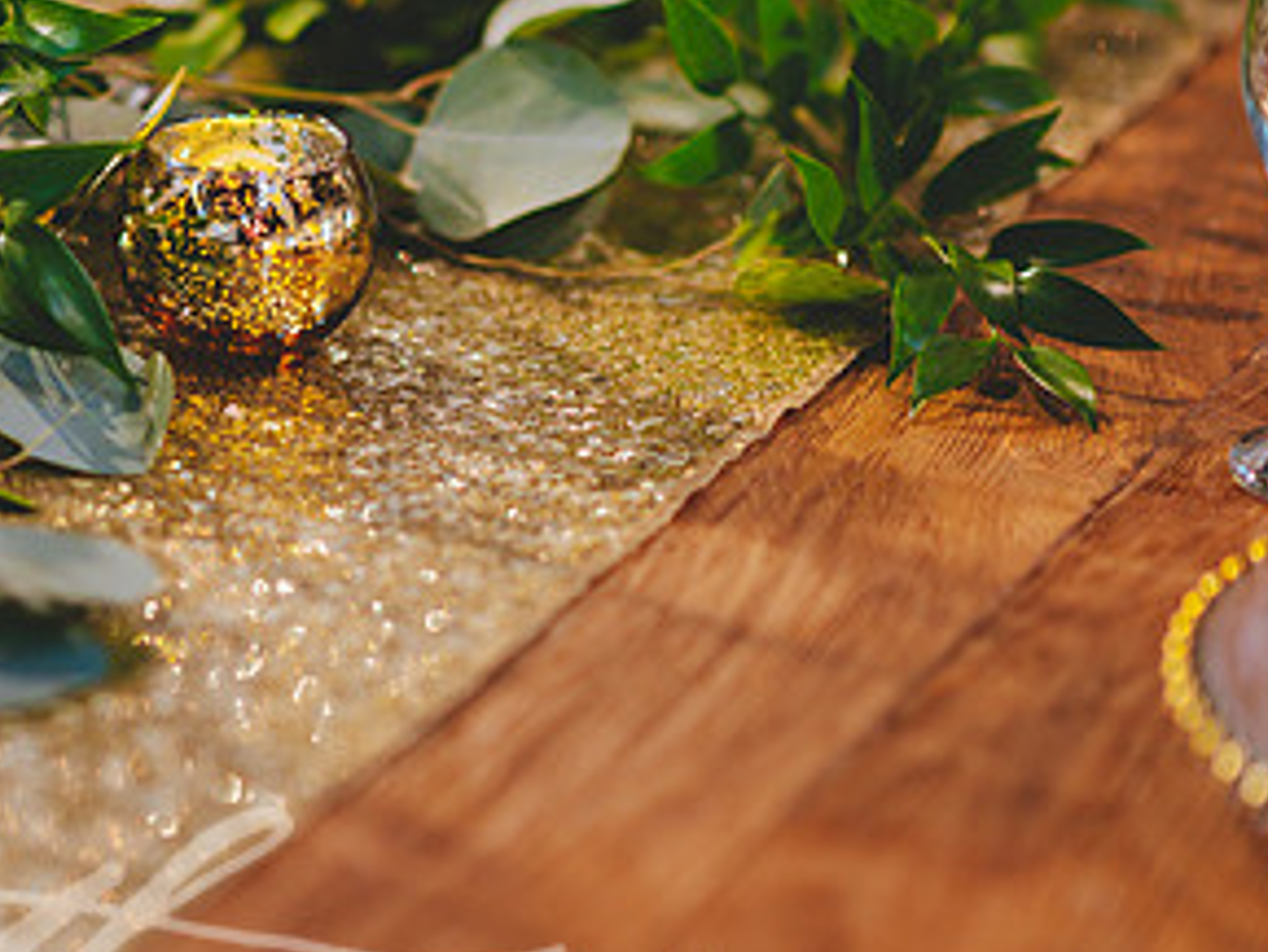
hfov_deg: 11.9
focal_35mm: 164
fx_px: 6010
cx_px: 39
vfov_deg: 9.1
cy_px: 562
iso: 640
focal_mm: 85
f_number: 2
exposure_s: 1/80
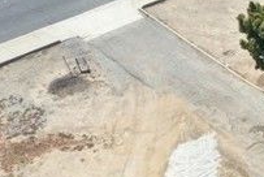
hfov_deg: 12.7
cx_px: 531
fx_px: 1035
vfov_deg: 9.2
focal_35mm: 141
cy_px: 348
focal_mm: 10.26
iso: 100
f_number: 5.6
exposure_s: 1/320
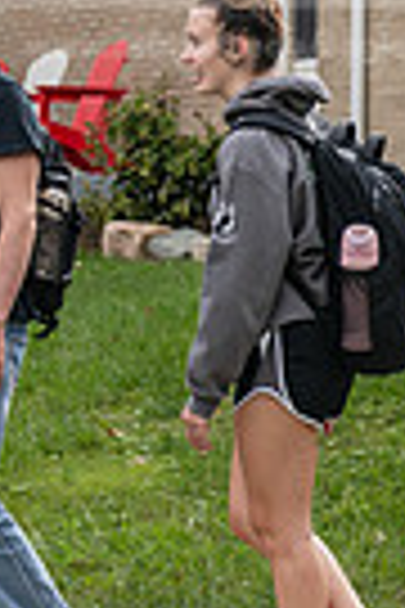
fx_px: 3493
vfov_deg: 9.9
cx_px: -81
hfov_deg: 6.6
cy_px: 95
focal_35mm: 207
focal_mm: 62
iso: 200
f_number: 3.5
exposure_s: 1/800
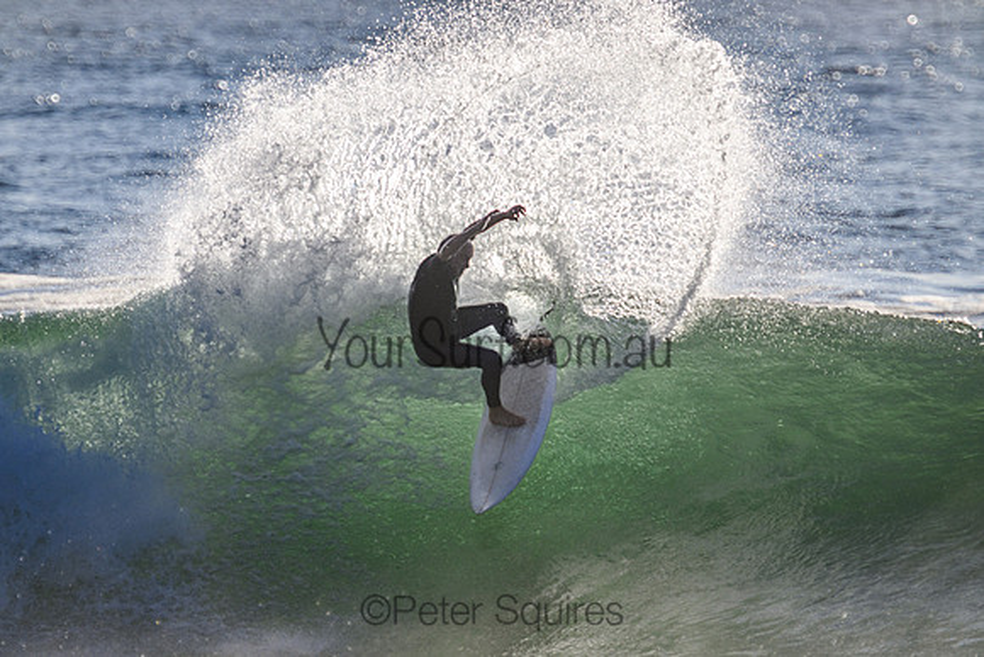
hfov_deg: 2.6
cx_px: 492
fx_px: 21871
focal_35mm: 800
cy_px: 328
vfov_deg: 1.7
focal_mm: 800
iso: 720
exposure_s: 1/2000
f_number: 11
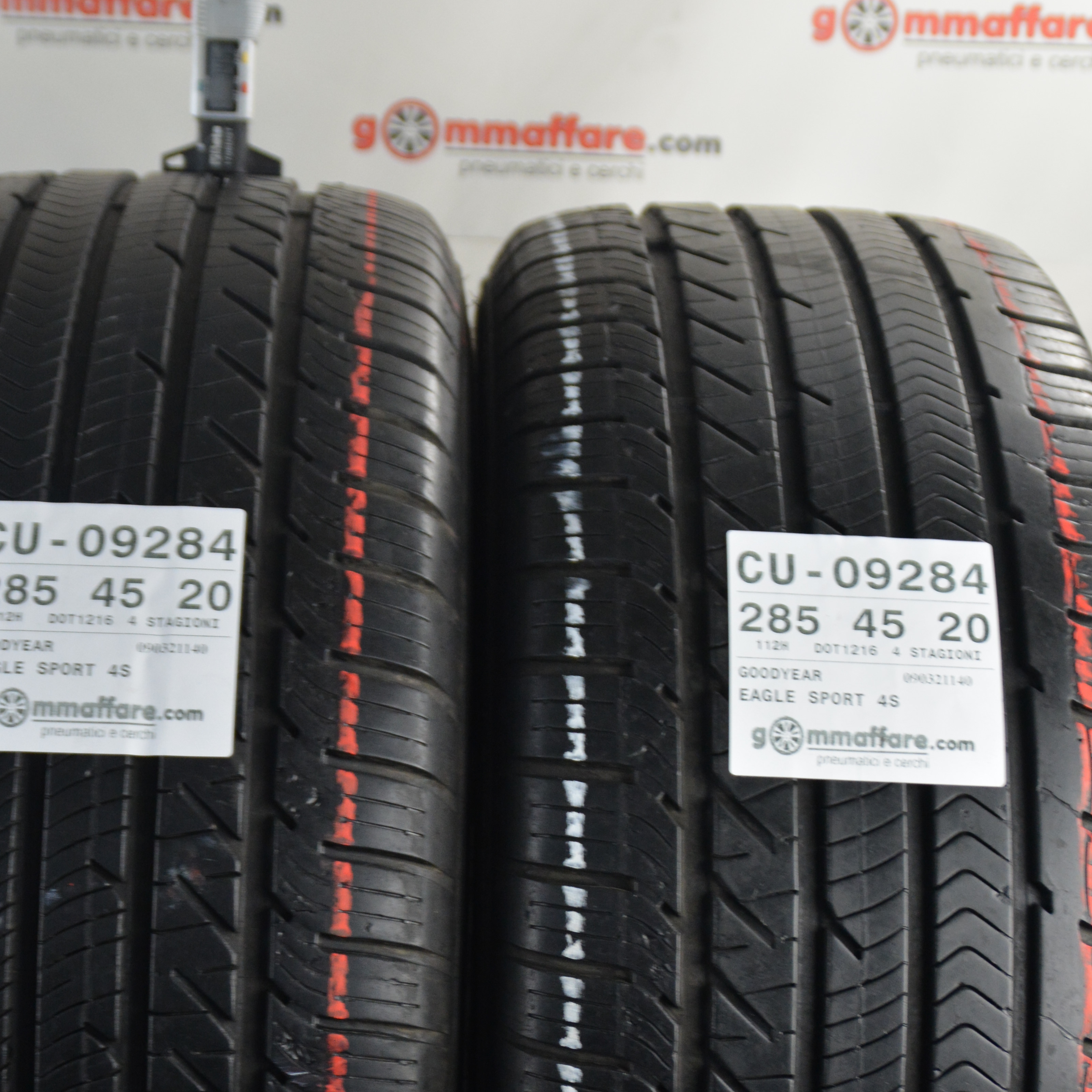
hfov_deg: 28.7
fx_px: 2134
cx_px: 483
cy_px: 756
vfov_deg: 28.5
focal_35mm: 60
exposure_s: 1/50
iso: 800
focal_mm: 25
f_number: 3.8
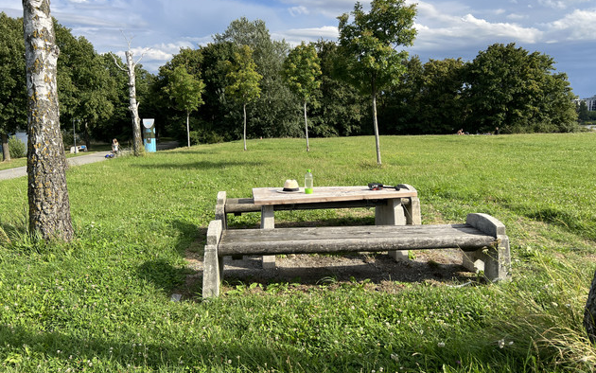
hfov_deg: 66.5
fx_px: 455
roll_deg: +1.9
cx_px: 301
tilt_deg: -6.8
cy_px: 168
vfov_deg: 44.5
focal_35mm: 28
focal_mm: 5.7
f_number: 1.5
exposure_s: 1/3165
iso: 50
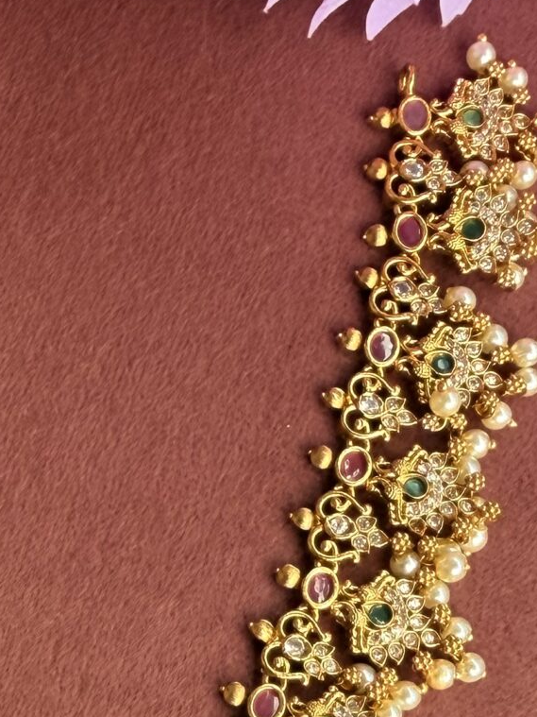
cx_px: -176
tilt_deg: -76.9
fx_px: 1676
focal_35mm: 81
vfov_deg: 22.6
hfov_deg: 17.0
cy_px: 810
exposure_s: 1/121
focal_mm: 2.22
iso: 80
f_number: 2.2
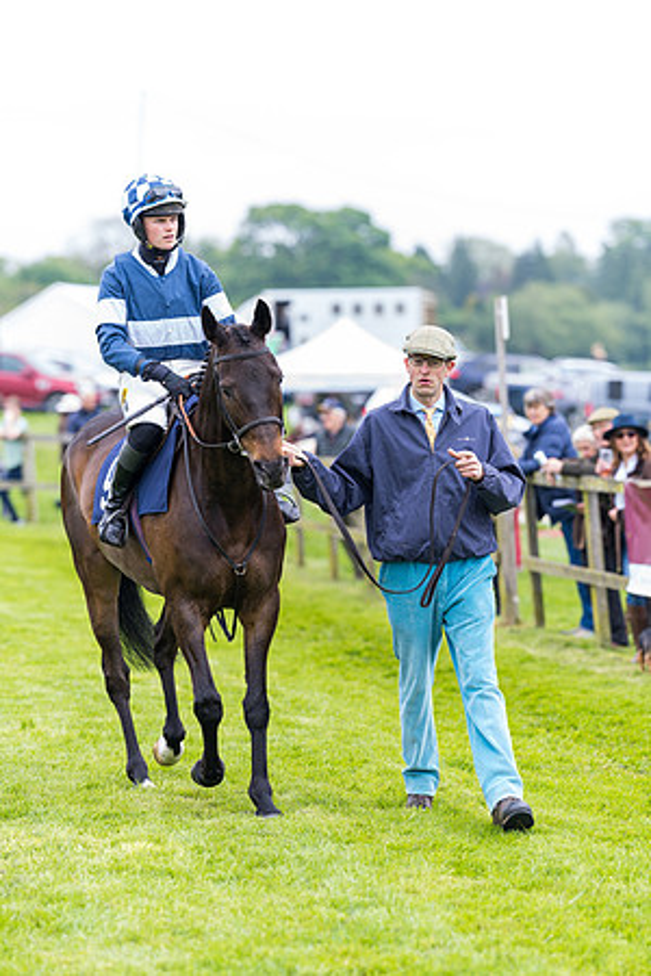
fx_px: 3662
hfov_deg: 10.2
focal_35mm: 135
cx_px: 326
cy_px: 488
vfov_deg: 15.2
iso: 250
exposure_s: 1/500
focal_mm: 135
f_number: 2.8
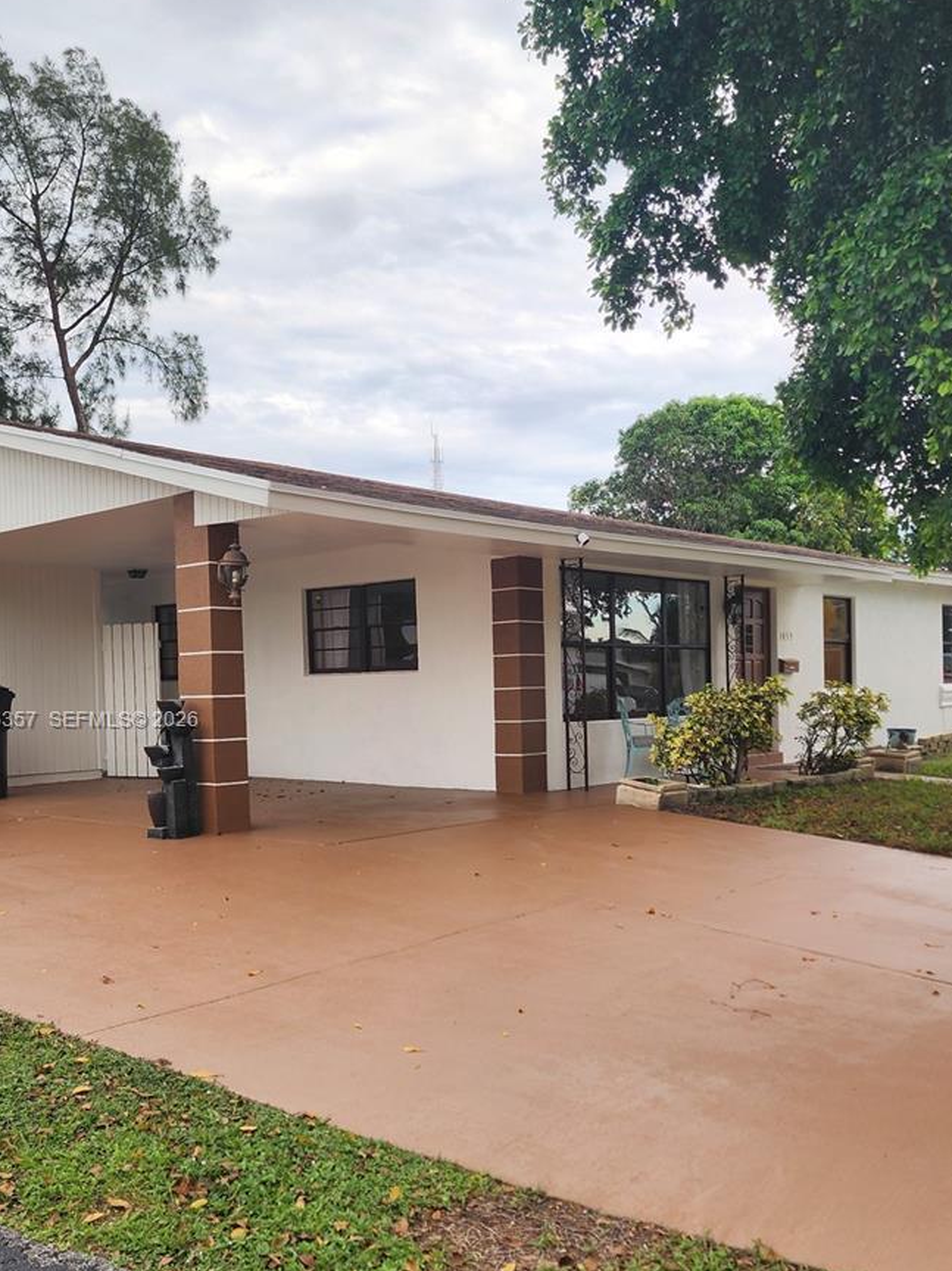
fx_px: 1174
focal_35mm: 32
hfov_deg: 43.8
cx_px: 589
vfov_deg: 56.6
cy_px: 722
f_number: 1.8
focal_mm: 6.4
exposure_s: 1/180
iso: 20
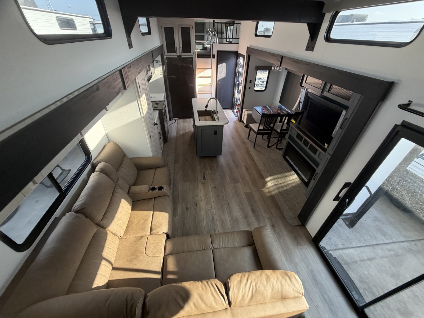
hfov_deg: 102.1
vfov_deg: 85.7
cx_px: 212
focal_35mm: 14
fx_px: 171
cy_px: 159
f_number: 2.2
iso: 250
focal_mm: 2.22
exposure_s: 1/121
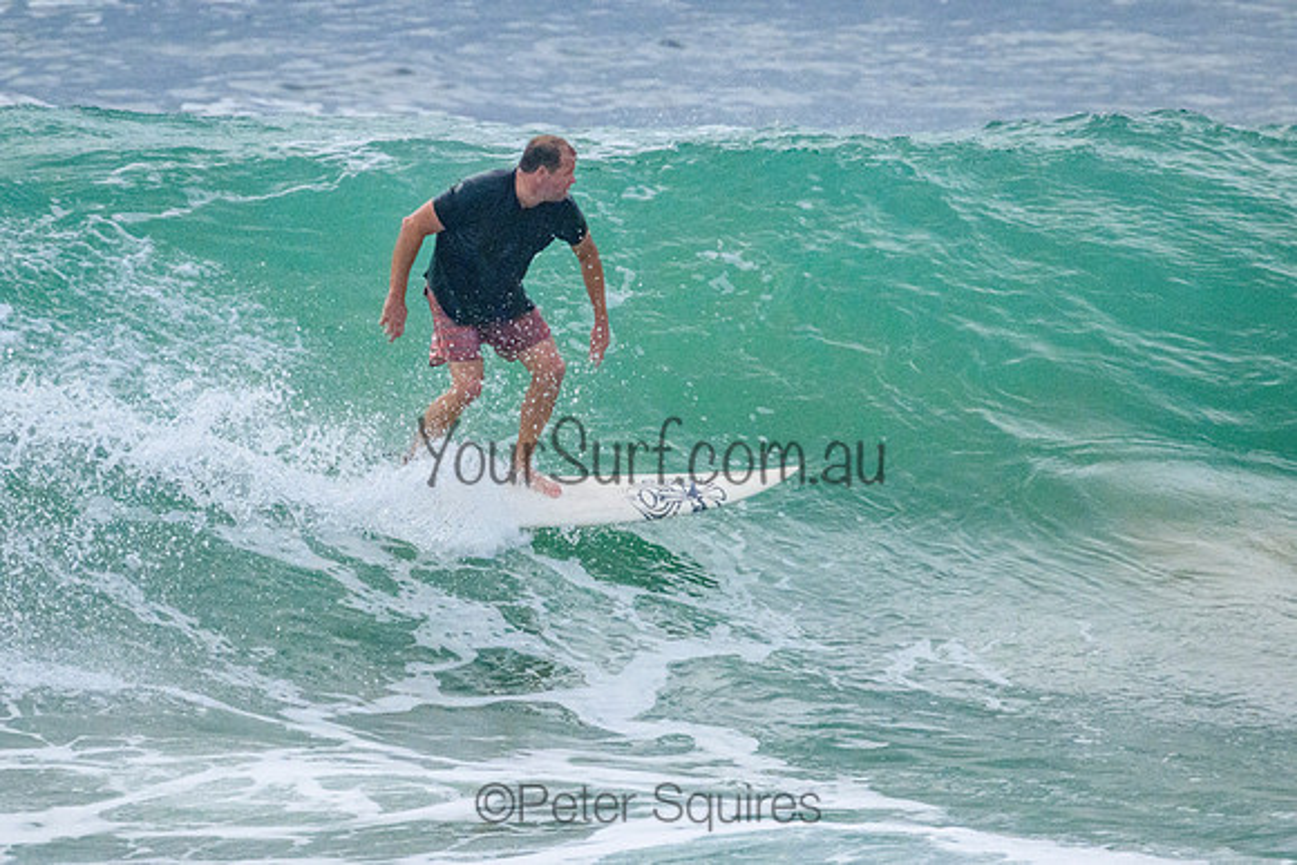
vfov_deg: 1.3
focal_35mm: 1100
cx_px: 589
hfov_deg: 1.9
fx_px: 39627
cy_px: 392
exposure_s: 1/2000
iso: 4000
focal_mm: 800
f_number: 11
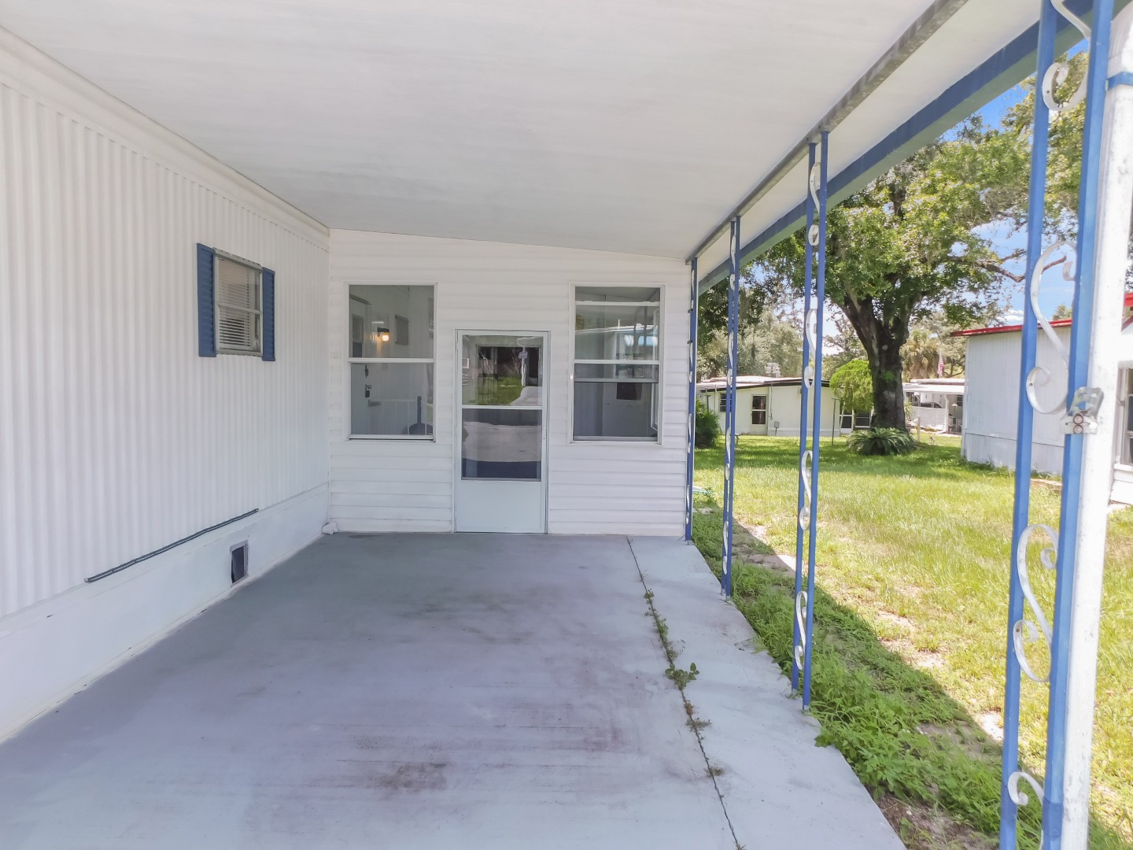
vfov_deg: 58.9
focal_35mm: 23
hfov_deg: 73.9
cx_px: 566
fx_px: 753
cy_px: 425
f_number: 3
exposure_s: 1/400
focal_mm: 4
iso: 125
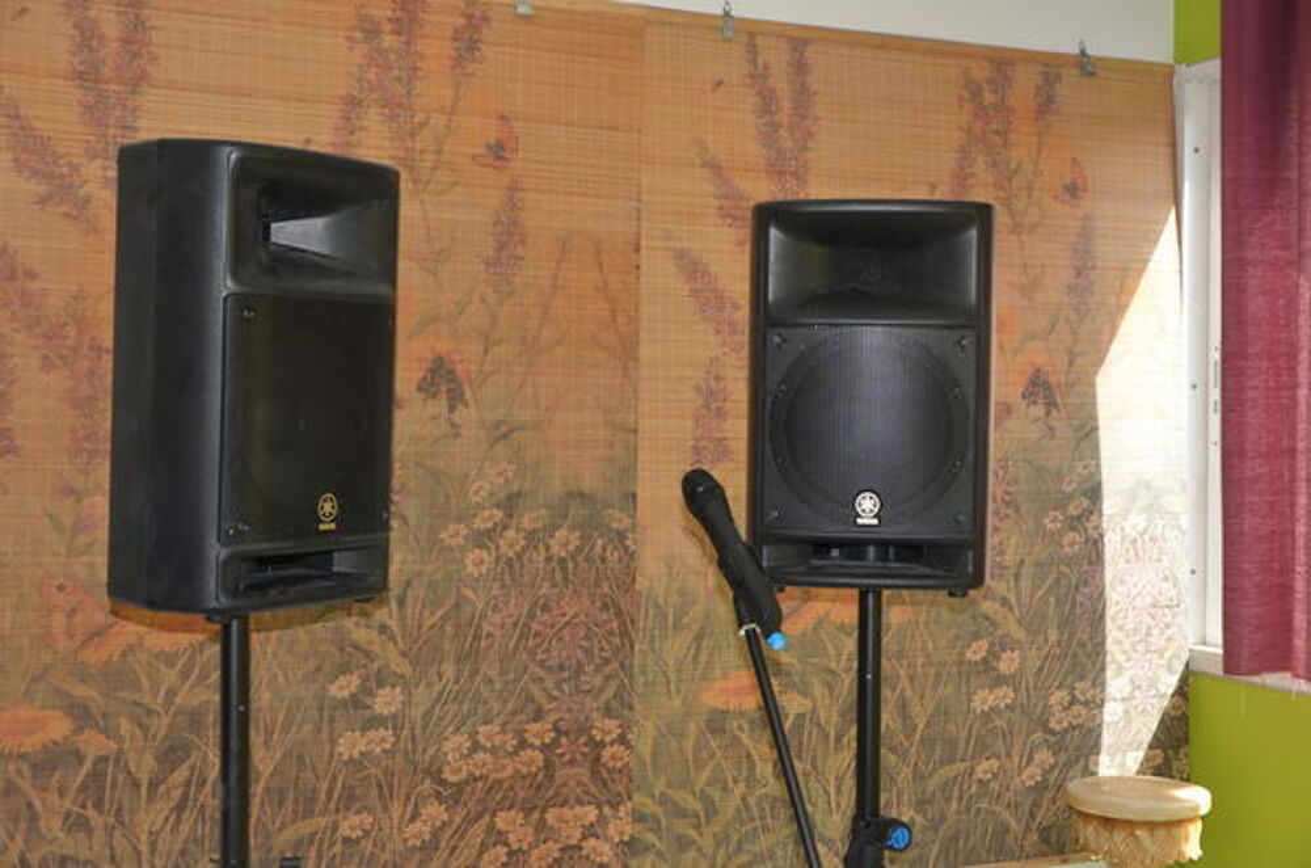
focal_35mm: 48
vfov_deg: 27.9
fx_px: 1744
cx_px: 656
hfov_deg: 41.2
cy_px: 434
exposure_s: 1/160
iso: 125
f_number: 4.2
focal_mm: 32
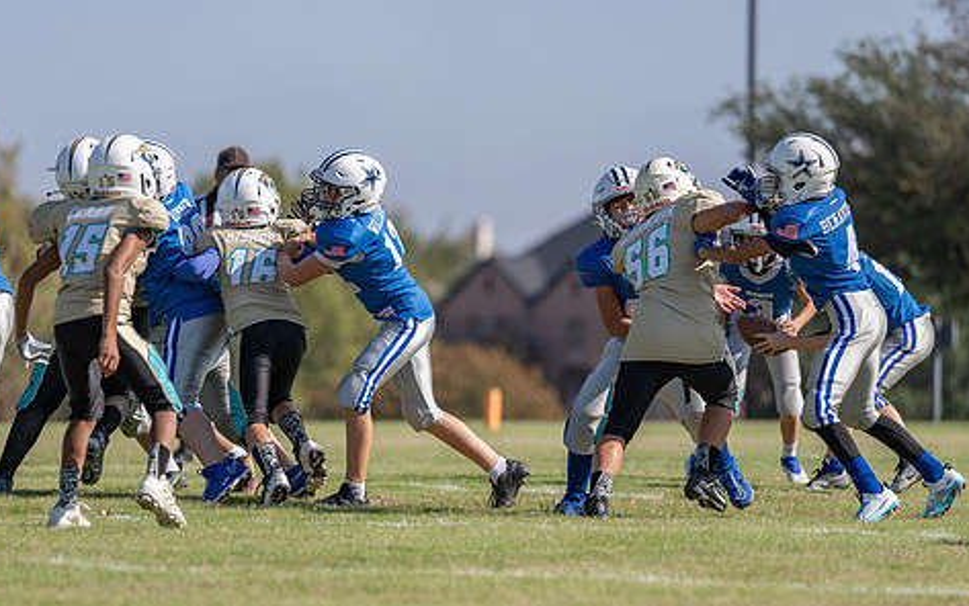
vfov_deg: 4.2
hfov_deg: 6.7
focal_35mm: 312
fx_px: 8242
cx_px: 455
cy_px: 335
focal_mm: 200
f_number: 2.8
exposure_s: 1/2500
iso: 160
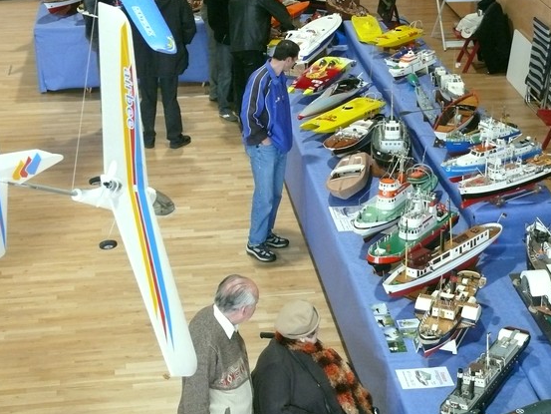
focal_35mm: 81
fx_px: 1290
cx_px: 363
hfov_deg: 24.0
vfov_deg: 18.2
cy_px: 193
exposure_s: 1/40
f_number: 3.2
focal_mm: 11.2
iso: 400
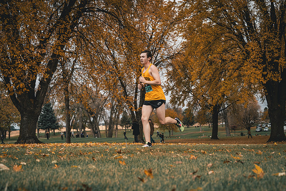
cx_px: 143
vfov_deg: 23.7
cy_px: 96
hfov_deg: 34.9
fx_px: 455
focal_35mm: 57
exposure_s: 1/1000
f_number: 6.3
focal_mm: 57
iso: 400
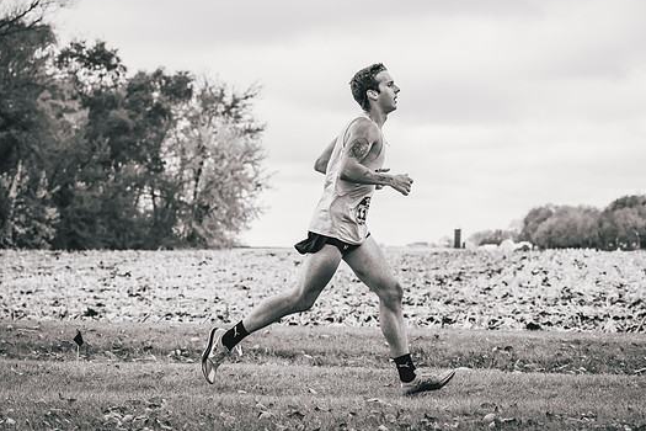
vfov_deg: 12.1
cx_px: 353
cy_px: 200
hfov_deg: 18.1
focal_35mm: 113
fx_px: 2028
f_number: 6.3
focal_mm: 100
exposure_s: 1/1250
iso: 400
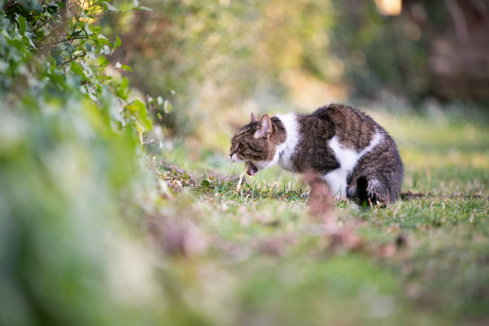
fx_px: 2716
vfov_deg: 6.9
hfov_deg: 10.3
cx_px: 244
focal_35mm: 200
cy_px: 163
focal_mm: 200
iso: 320
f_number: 2.8
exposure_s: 1/250
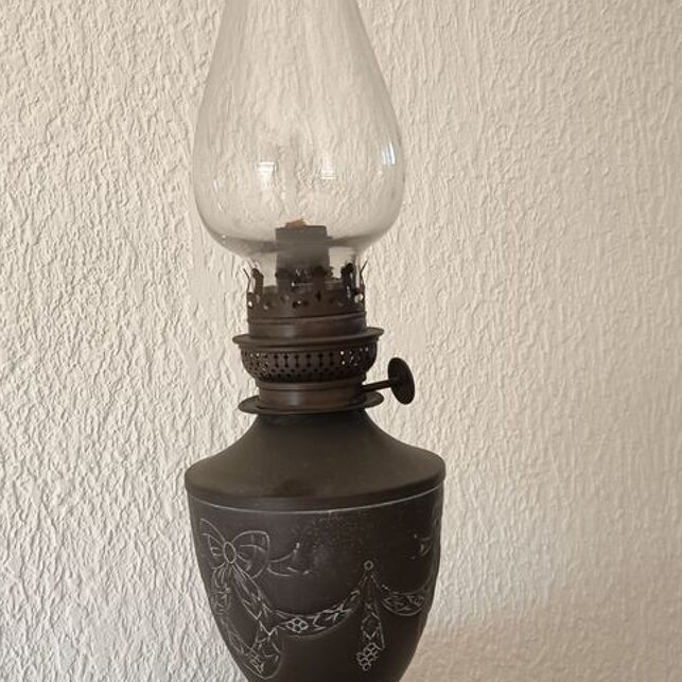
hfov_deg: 38.2
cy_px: 285
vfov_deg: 38.2
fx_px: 981
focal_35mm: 44
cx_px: 266
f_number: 1.7
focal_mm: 5.24
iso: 325
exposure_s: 1/50
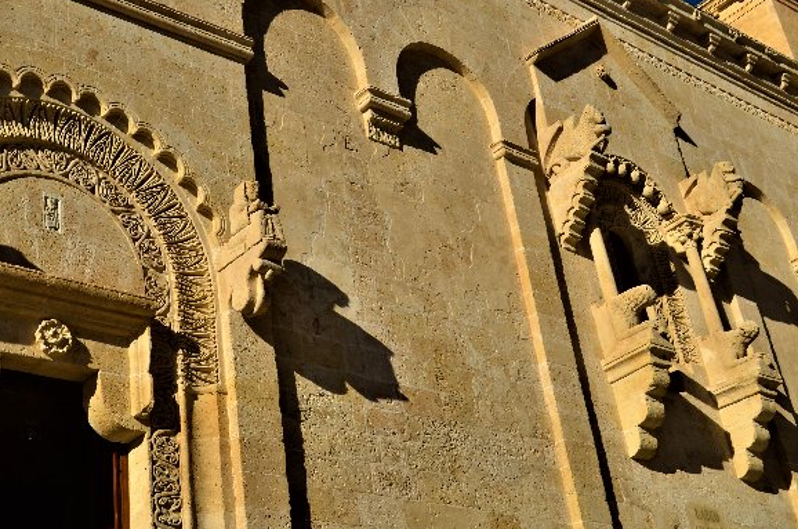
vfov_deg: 24.9
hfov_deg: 36.8
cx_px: 313
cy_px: 221
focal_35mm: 54
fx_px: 1195
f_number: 11
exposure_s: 1/160
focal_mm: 26
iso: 100
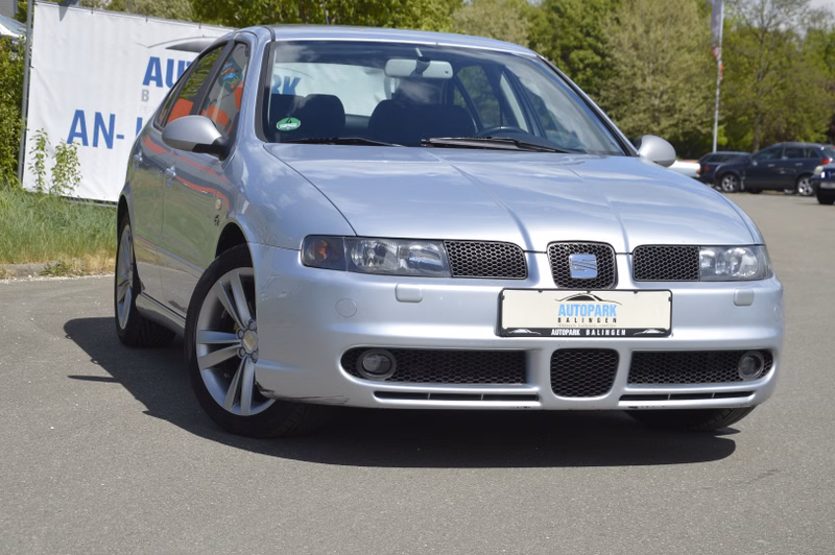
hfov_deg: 26.0
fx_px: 1808
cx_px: 418
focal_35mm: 78
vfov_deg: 17.5
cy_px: 278
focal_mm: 52
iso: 100
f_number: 9
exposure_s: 1/320
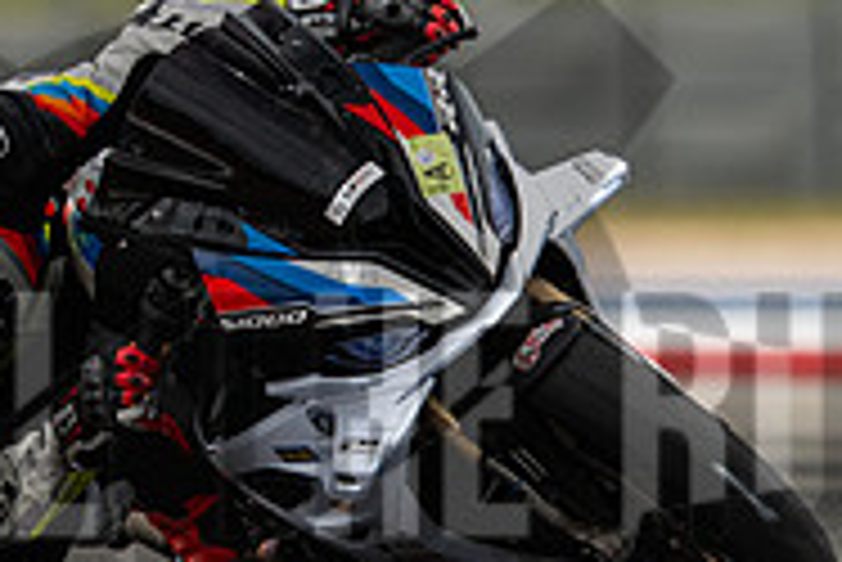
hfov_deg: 2.2
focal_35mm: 932
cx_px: 239
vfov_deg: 1.5
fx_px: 21815
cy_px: 420
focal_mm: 200
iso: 320
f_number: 2
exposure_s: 1/4000
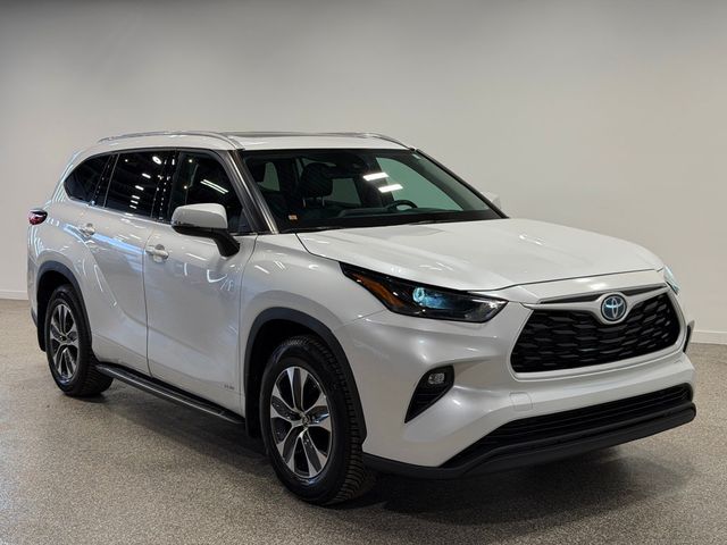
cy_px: 272
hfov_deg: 39.7
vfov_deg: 30.3
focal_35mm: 48
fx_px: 1008
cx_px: 364
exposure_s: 1/363
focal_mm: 6.76
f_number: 1.78
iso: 64
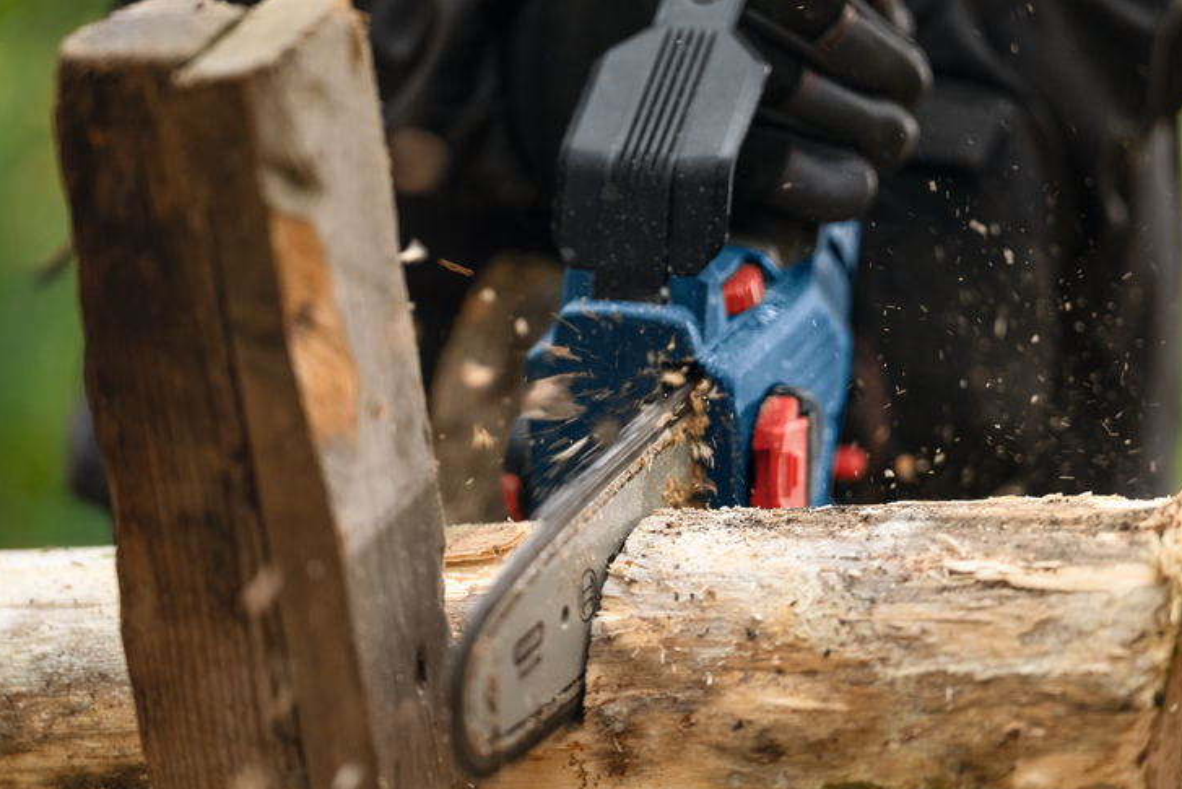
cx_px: 619
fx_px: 4663
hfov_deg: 14.4
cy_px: 420
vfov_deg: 9.7
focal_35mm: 142
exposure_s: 1/200
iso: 1600
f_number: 2.8
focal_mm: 129
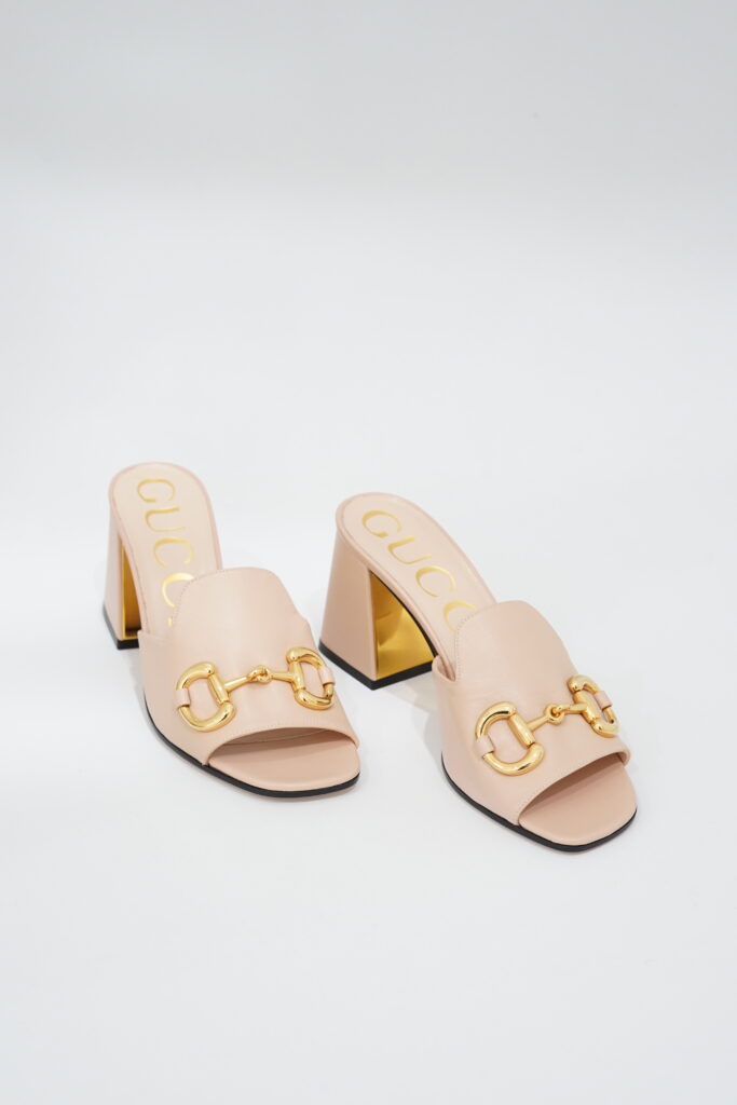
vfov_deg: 39.6
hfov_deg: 27.0
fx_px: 1535
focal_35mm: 50
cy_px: 552
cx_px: 368
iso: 640
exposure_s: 1/4
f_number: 6.3
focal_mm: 50
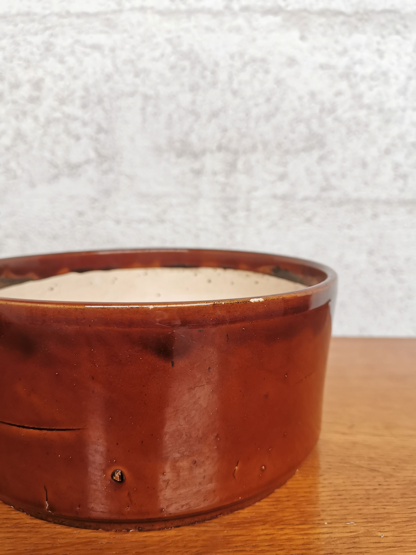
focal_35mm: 27
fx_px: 433
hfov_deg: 51.4
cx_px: 208
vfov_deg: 65.3
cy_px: 278
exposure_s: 1/100
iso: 250
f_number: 1.8
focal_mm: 5.58
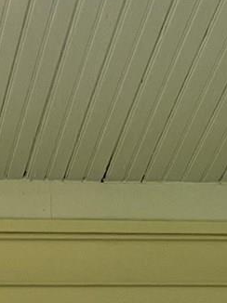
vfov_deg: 9.1
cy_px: 838
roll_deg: +0.2
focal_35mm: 184
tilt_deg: +6.7
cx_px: -195
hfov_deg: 7.8
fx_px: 1611
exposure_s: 1/1124
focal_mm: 5.7
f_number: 1.5
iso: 50
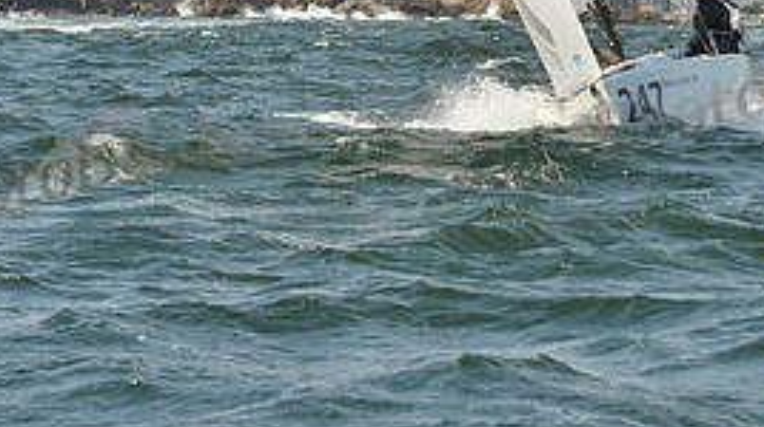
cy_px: -310
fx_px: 6434
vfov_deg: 3.8
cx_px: 443
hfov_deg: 6.8
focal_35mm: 318
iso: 400
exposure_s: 1/1600
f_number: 9
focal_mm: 140
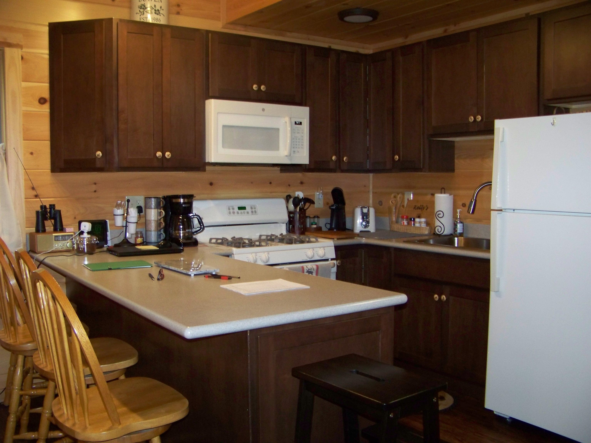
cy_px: 222
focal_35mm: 36
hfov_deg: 51.4
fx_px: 615
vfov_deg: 39.7
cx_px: 296
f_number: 2.8
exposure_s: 1/30
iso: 200
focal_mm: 5.85
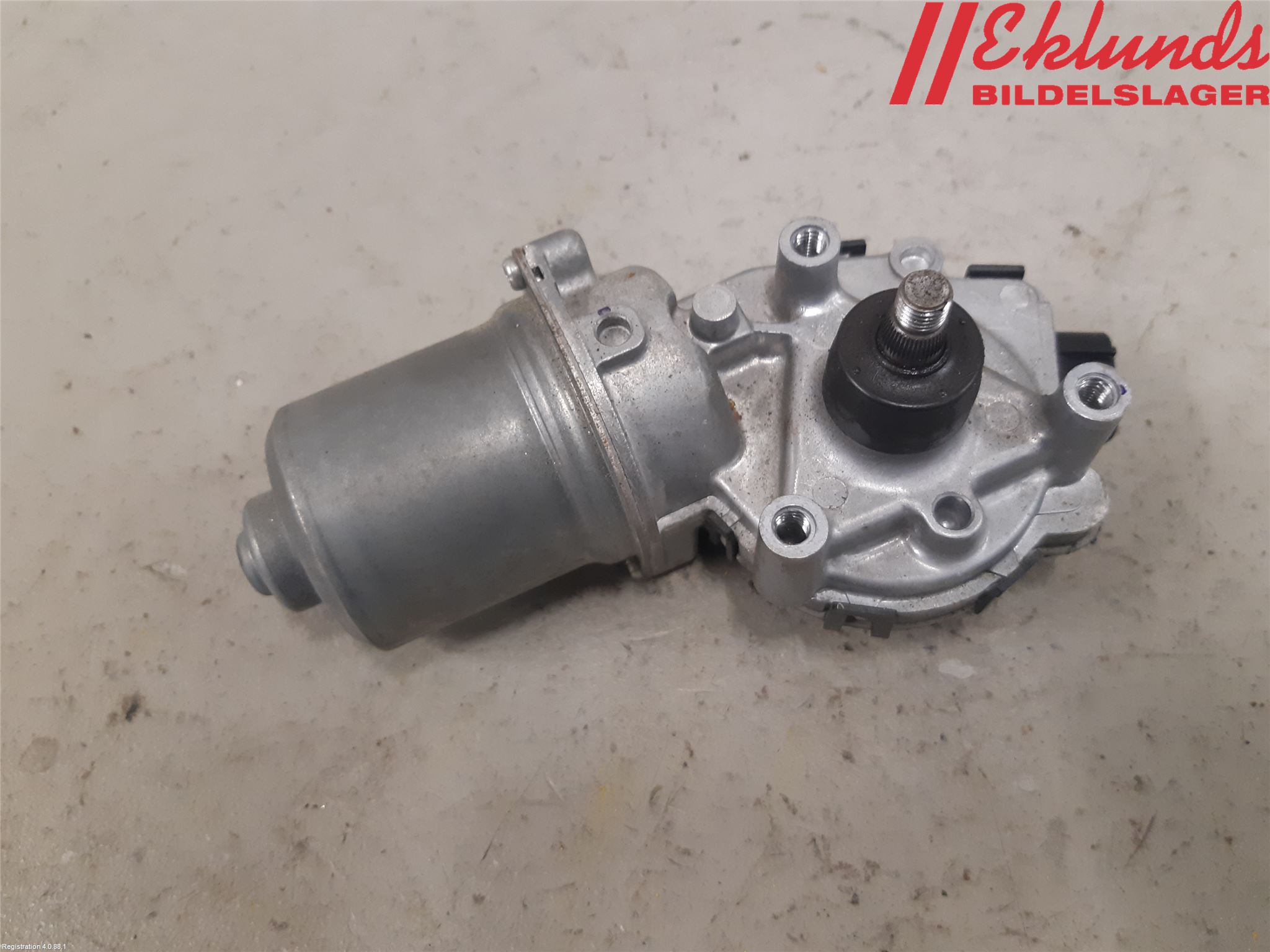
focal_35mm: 26
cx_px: 635
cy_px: 476
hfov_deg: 67.3
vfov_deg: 53.1
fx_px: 954
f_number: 1.7
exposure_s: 1/50
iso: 200
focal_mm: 3.93
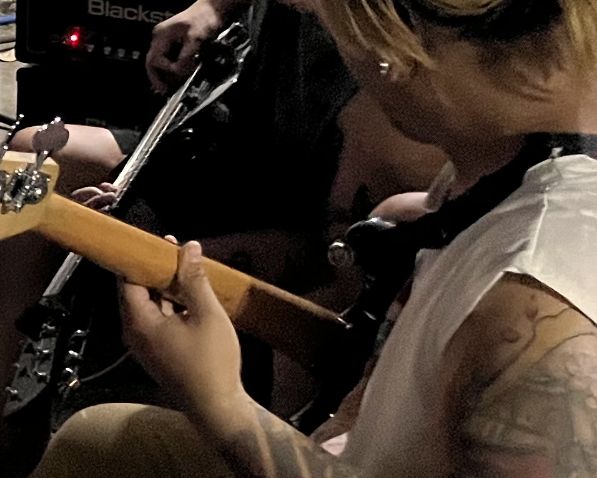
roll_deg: +2.2
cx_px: -509
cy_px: -132
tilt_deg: -10.6
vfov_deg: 13.9
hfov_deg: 15.3
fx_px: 1891
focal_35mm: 107
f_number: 1.6
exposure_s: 1/30
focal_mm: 5.1
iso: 800
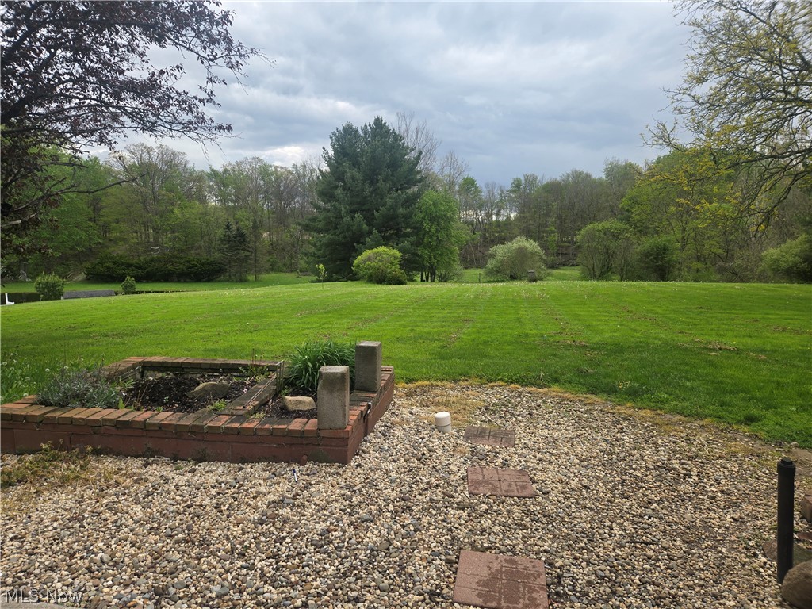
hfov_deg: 73.9
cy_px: 304
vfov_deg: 58.9
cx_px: 406
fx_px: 540
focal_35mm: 23
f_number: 1.8
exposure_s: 1/929
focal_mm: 5.4
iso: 25
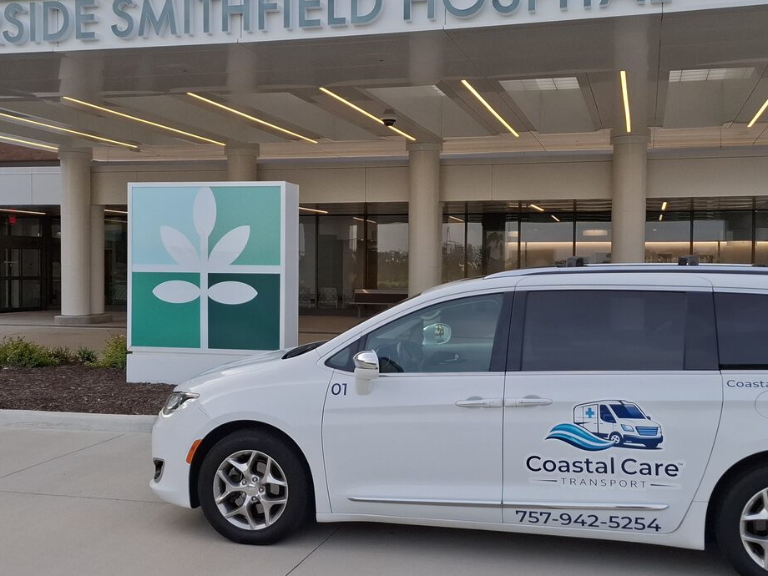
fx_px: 887
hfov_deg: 46.8
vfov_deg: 36.0
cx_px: 406
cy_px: 279
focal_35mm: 40
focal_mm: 5.54
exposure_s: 1/660
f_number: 1.8
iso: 50
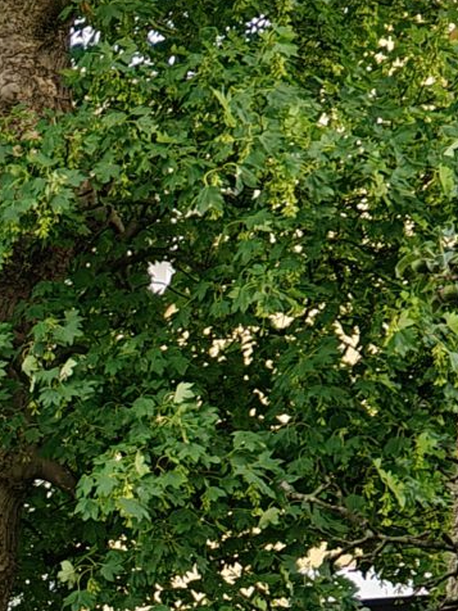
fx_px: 4269
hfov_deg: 6.0
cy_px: 950
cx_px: -418
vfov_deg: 8.0
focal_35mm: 242
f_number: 2
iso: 50
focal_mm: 7.1
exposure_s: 1/222
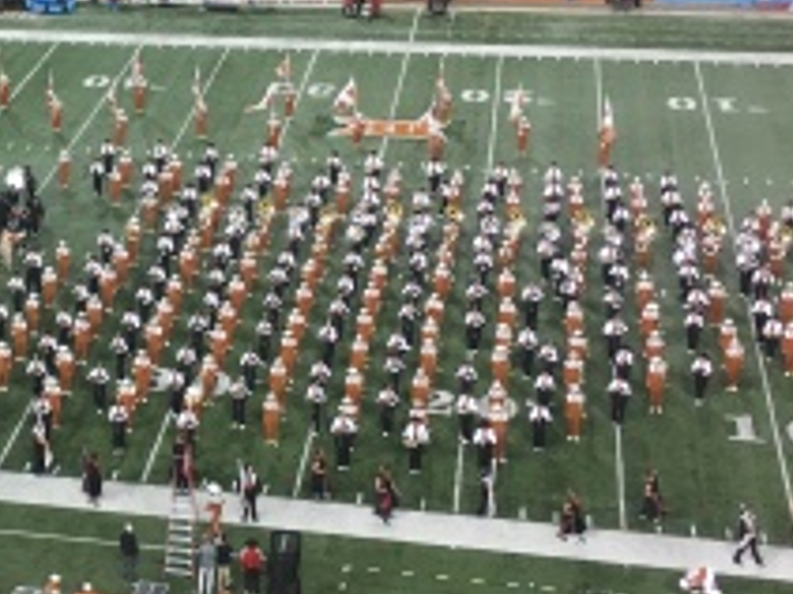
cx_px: -60
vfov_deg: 16.7
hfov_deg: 21.2
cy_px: 135
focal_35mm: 88
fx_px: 2015
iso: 25
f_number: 2.2
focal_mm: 4.15
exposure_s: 1/30
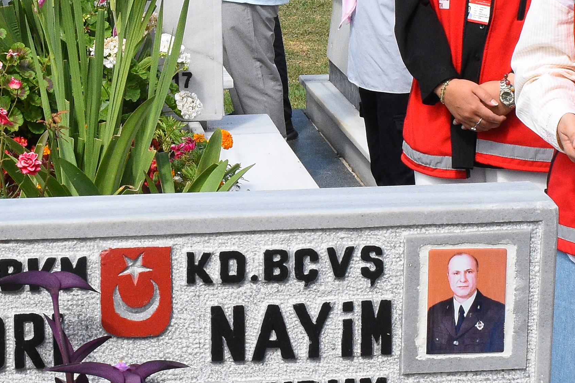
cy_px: 33
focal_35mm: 123
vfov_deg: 11.1
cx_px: 122
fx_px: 1961
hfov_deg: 16.6
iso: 1000
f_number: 13
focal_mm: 23
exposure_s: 1/640
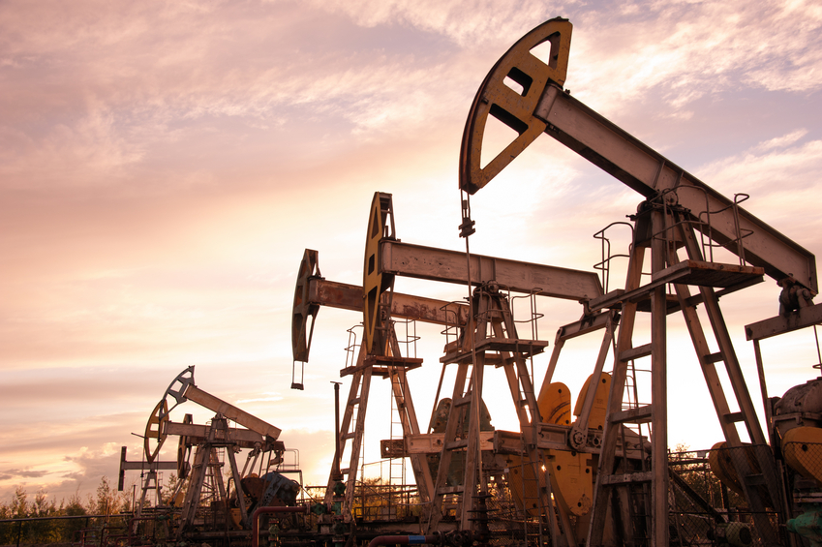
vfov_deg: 35.0
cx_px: 411
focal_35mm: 38
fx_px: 867
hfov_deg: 50.7
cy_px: 274
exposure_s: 1/125
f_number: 9
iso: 100
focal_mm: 38
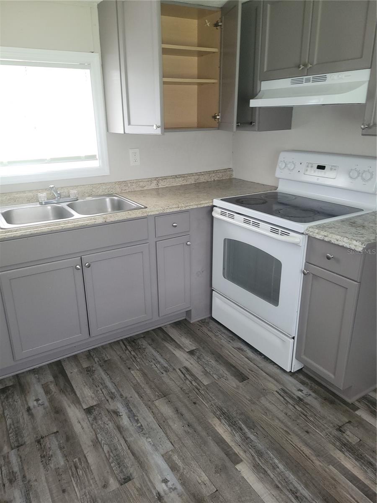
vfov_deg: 67.3
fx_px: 378
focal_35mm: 26
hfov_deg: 53.1
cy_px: 252
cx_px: 188
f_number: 1.8
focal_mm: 5.4
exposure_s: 1/24
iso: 100
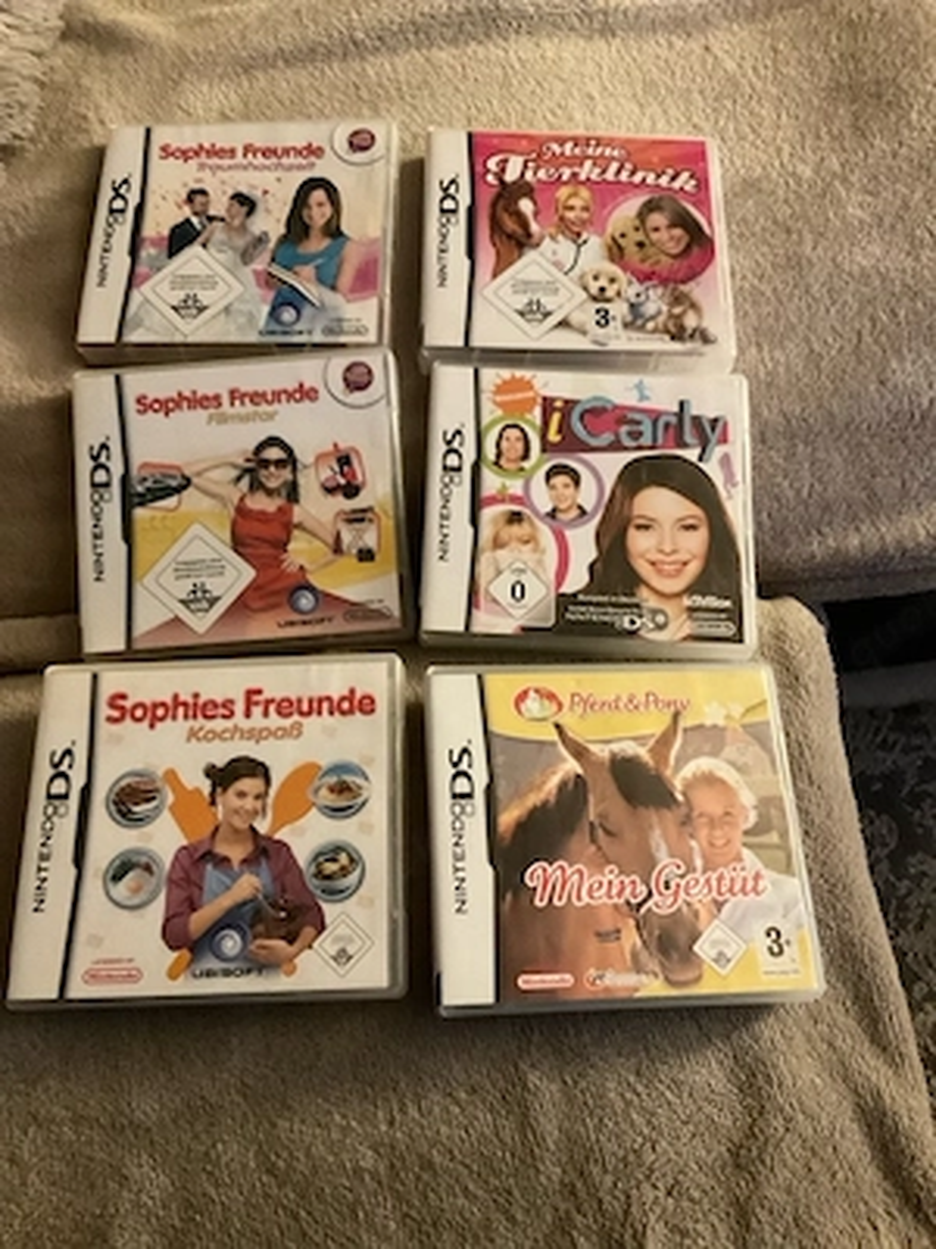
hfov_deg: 48.2
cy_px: 624
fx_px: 1046
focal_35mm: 29
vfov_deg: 61.7
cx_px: 468
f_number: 1.8
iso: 500
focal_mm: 3
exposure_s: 1/24
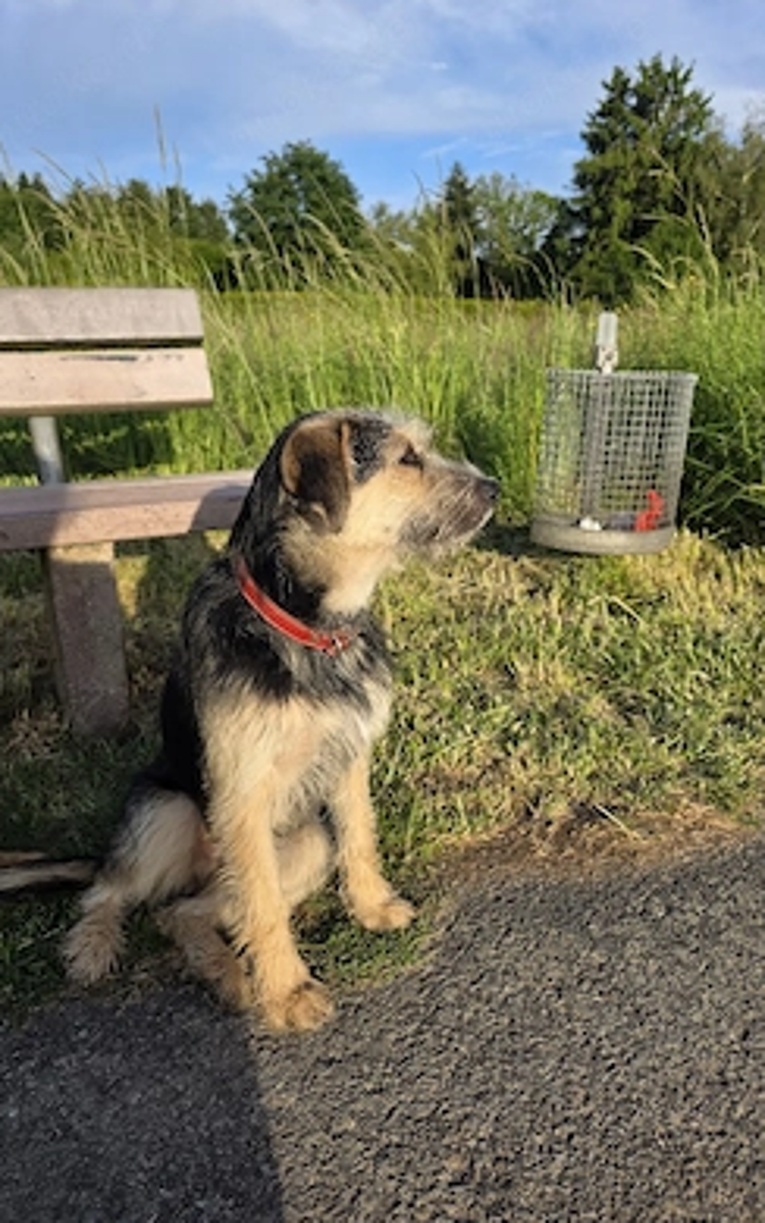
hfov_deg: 49.3
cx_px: 386
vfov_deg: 72.5
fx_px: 833
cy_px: 605
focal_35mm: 25
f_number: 1.7
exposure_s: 1/3333
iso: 80
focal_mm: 6.3
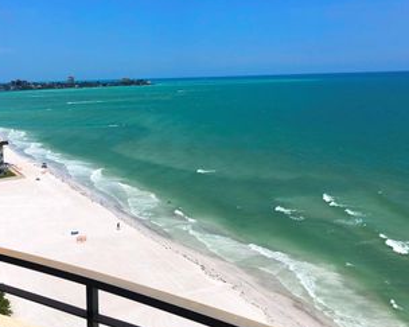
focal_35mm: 45
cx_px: 164
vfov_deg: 33.1
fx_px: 545
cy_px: 104
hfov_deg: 41.0
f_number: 1.8
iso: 25
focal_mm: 3.99
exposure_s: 1/5348
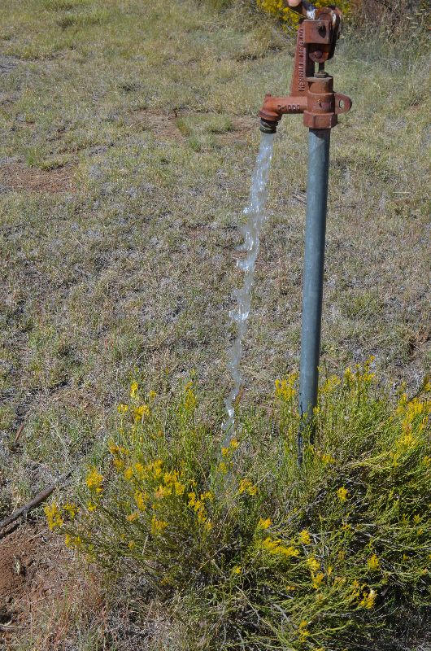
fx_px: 866
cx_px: 216
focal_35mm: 48
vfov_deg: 41.2
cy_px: 326
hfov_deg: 28.0
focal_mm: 32
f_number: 9
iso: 100
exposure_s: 1/320
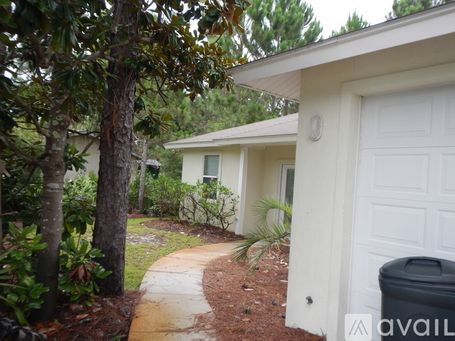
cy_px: 170
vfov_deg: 49.7
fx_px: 368
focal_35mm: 28
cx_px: 228
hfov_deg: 63.5
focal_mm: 5
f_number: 3.9
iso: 160
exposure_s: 1/250
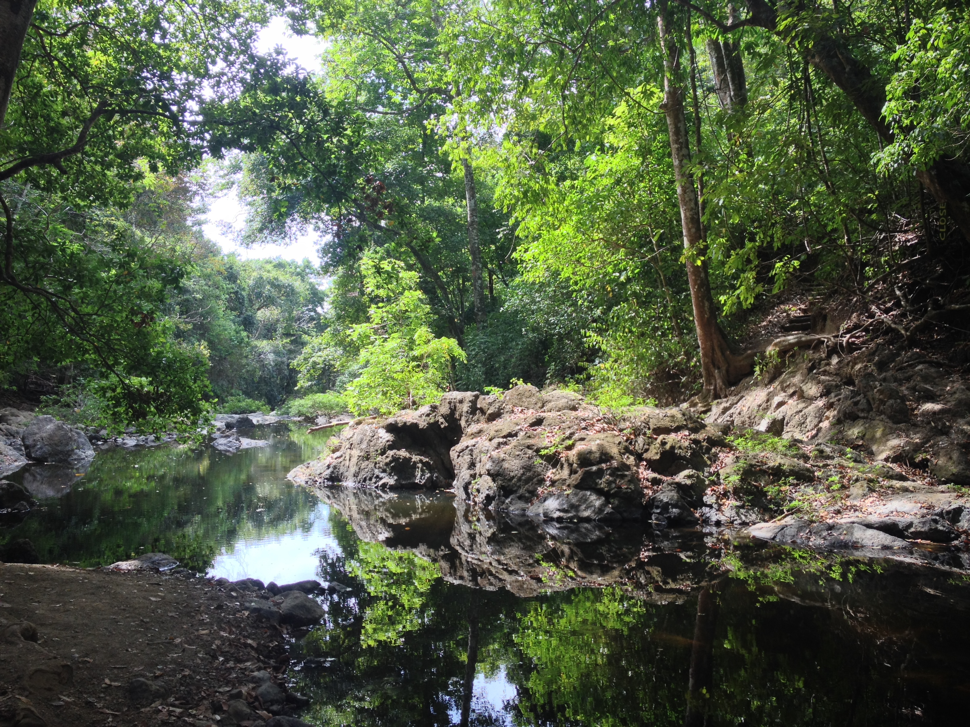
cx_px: 485
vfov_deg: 40.7
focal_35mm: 35
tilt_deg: -0.6
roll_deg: +0.8
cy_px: 364
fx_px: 981
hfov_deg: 52.6
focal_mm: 4.28
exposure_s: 1/134
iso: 50
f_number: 2.4
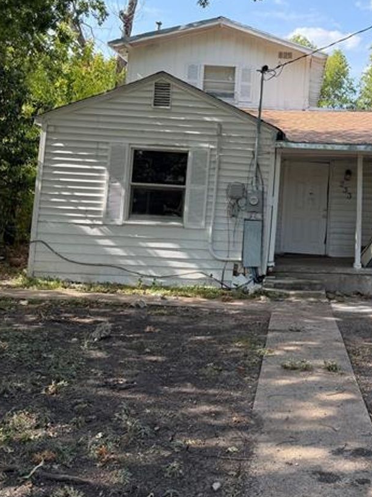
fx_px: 573
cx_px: 284
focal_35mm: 40
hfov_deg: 35.1
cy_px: 176
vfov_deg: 46.3
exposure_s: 1/1618
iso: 100
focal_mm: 6.76
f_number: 1.78
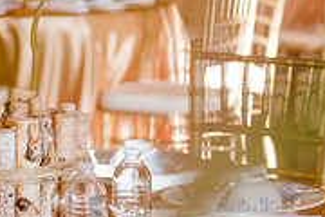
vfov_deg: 6.8
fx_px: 1814
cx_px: 112
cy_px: 200
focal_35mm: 201
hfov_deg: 10.2
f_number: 2.8
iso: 640
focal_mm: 62
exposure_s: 1/160
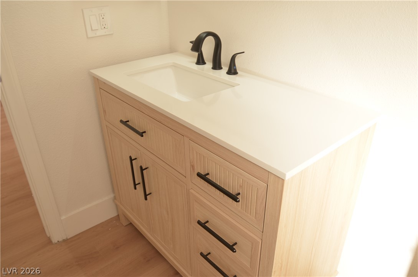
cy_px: 138
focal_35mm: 27
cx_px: 209
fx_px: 313
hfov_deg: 67.5
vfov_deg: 47.7
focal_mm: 18
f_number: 3.5
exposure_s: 1/50
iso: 200
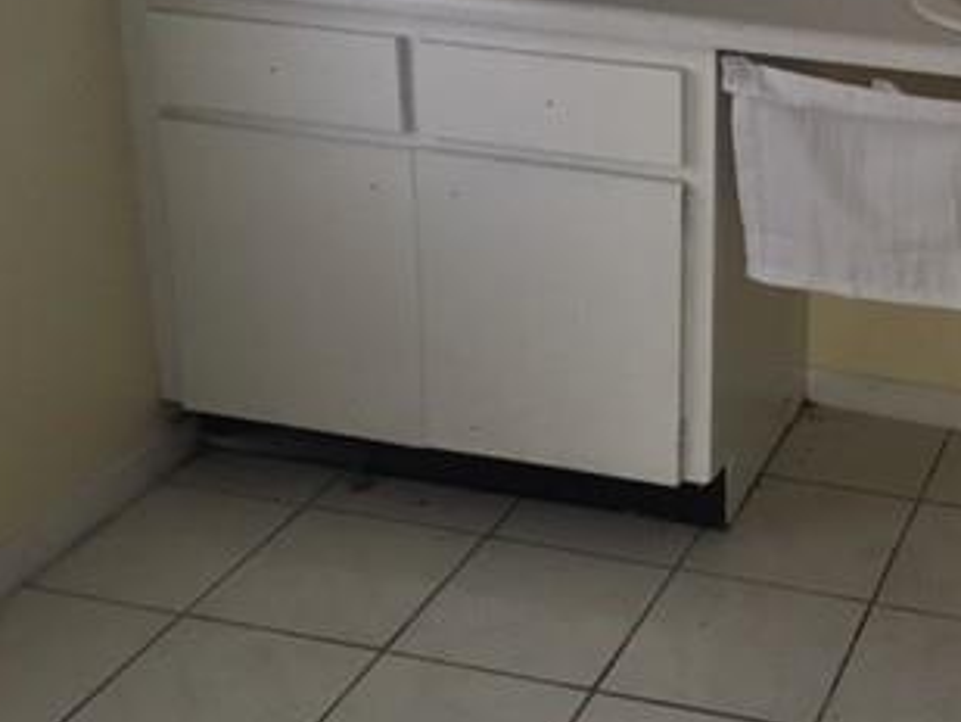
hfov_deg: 30.1
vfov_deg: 24.1
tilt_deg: -18.7
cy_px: 149
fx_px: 1666
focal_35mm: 60
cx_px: 942
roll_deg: -3.0
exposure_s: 1/30
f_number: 2.2
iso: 160
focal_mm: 4.15
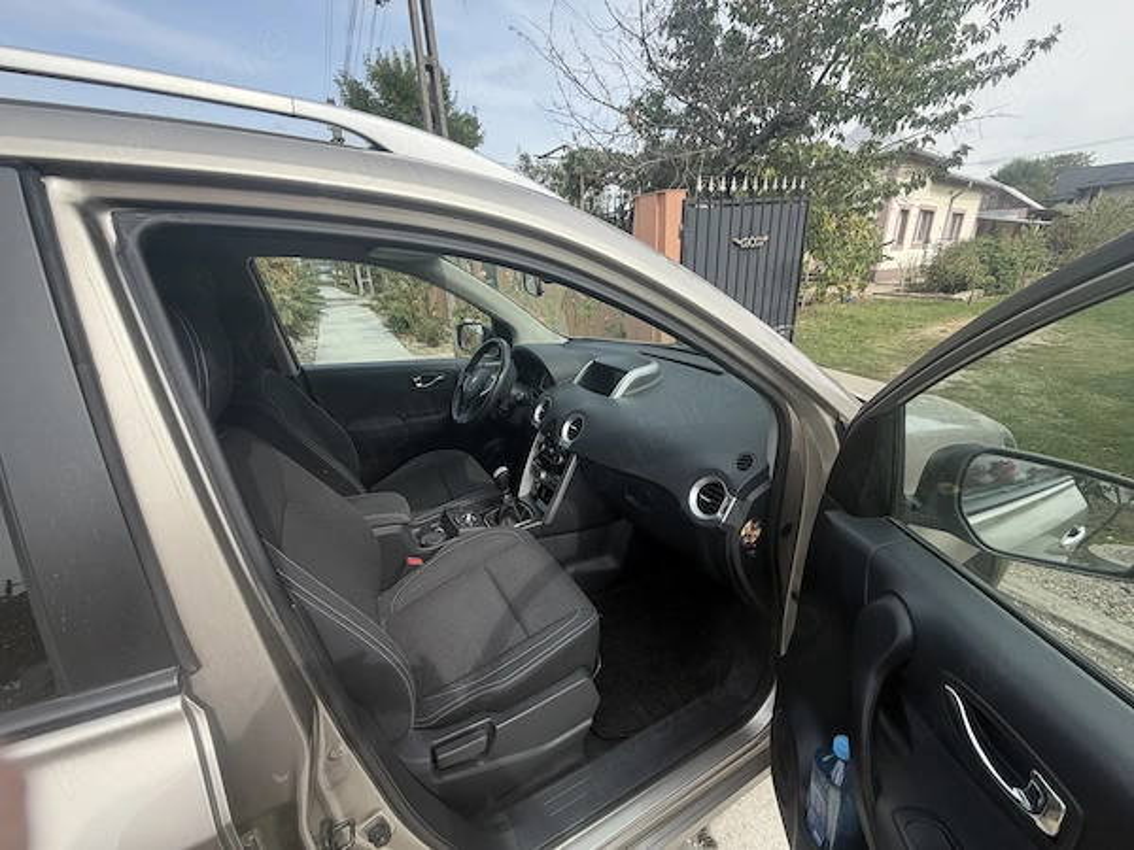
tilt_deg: -21.3
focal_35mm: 14
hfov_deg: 102.1
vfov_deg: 85.7
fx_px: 459
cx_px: 567
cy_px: 425
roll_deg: +0.7
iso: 40
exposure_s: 1/502
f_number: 2.2
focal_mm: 2.22
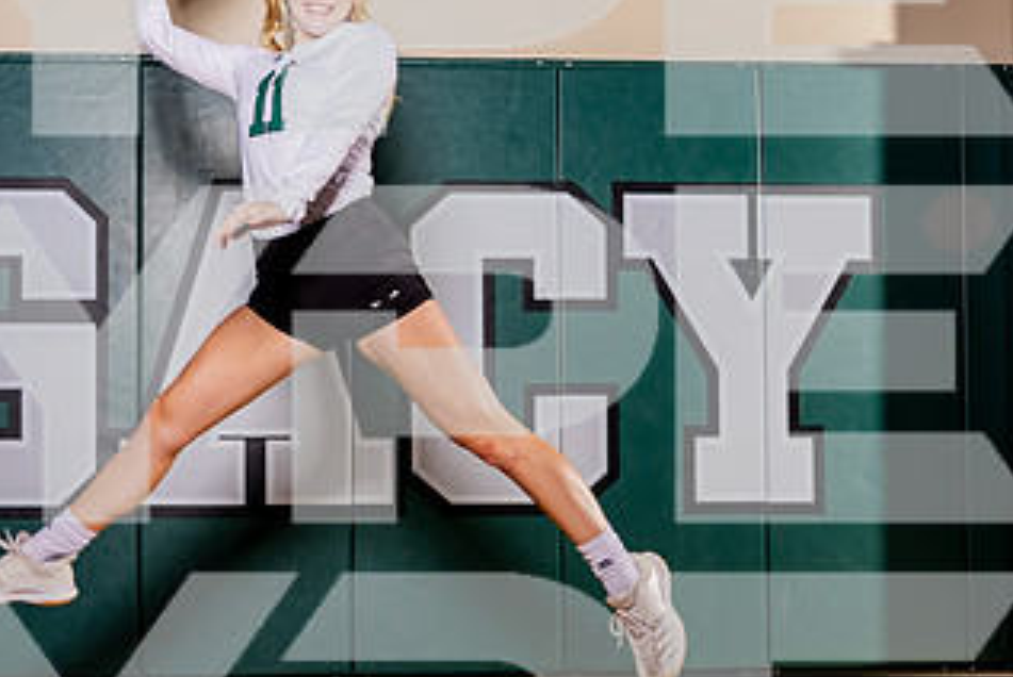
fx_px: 1521
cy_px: 362
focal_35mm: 54
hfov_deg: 36.5
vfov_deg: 25.1
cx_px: 350
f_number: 5.6
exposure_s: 1/640
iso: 320
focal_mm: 25
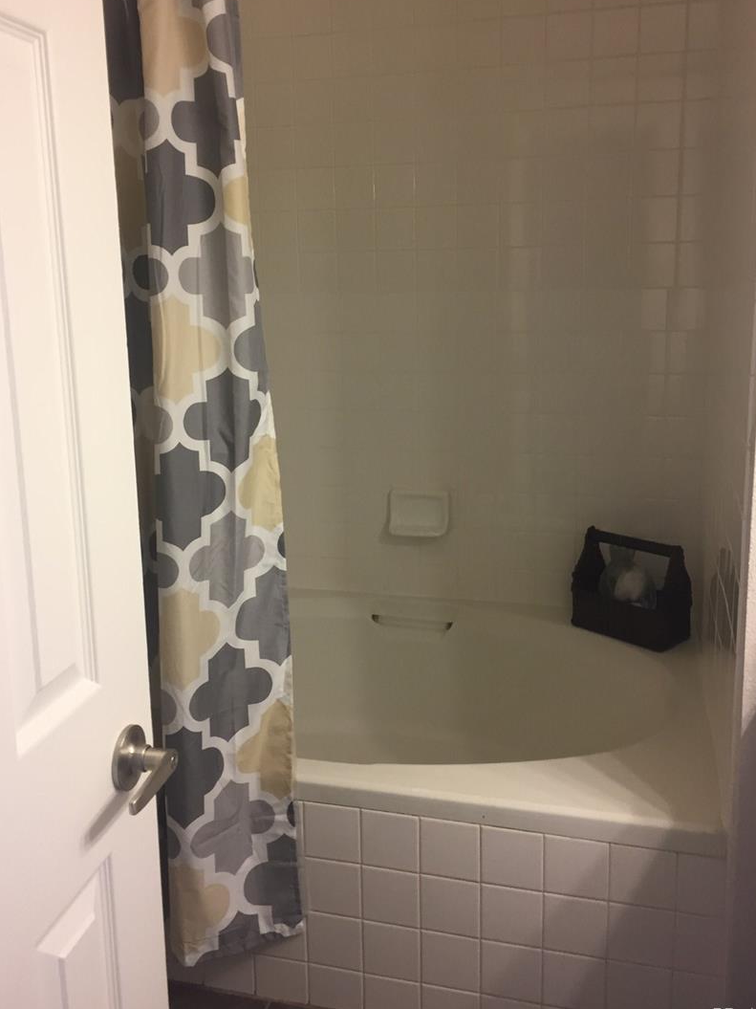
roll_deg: +0.6
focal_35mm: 33
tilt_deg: -11.7
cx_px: 368
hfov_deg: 42.9
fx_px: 961
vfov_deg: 55.2
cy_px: 452
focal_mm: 4.15
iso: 64
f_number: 2.2
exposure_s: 1/30
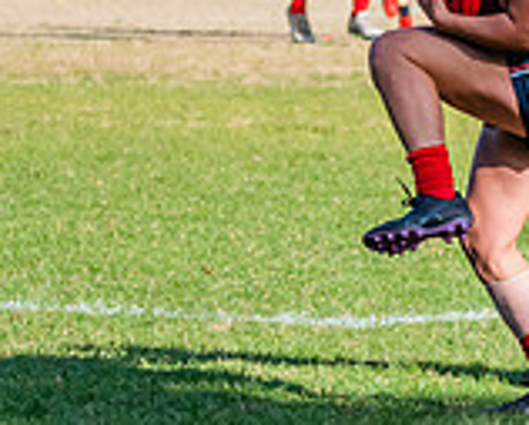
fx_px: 10948
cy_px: 1
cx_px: 446
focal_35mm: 698
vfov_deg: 2.2
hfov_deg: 2.8
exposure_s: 1/1600
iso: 800
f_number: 7.1
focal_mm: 150
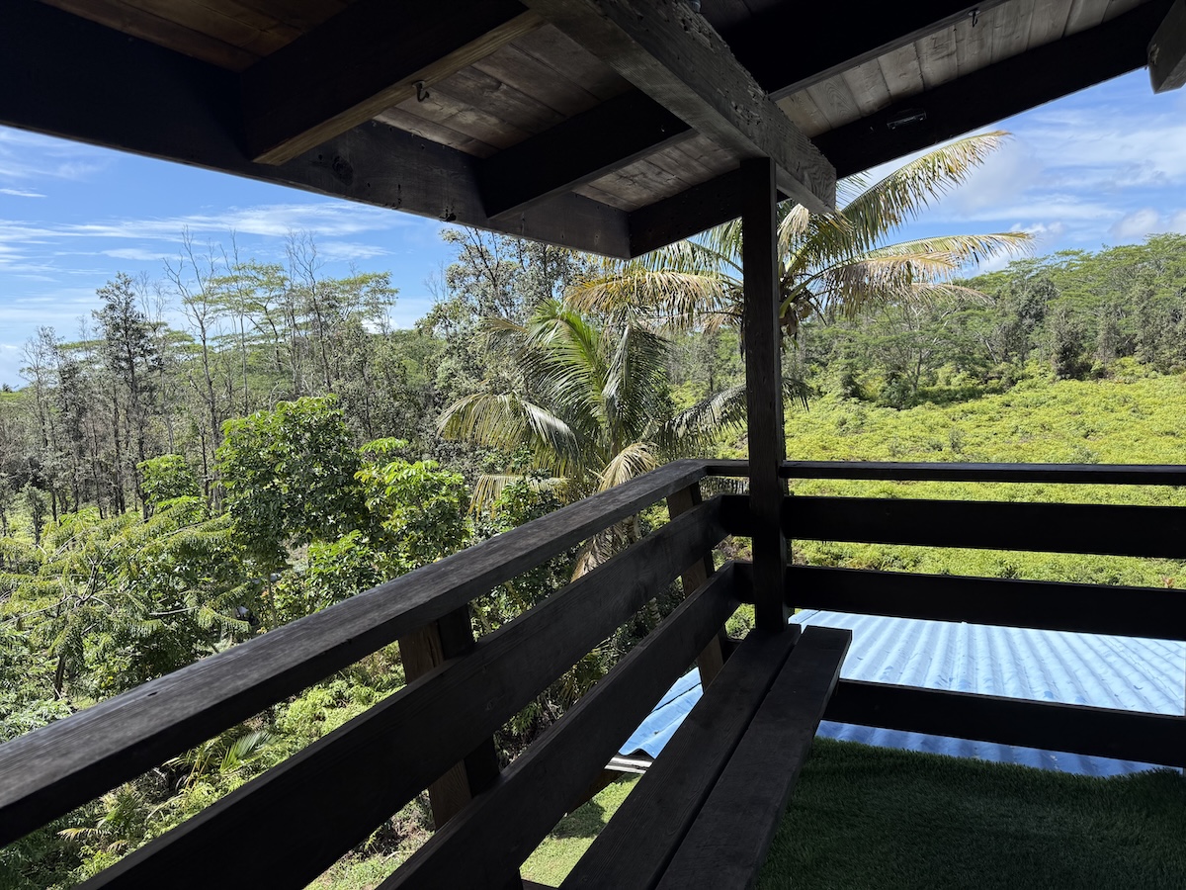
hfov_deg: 71.6
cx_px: 593
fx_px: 822
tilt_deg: -6.0
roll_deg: +2.5
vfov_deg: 56.8
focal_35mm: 24
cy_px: 445
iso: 100
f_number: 1.78
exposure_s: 1/2611
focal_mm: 6.76
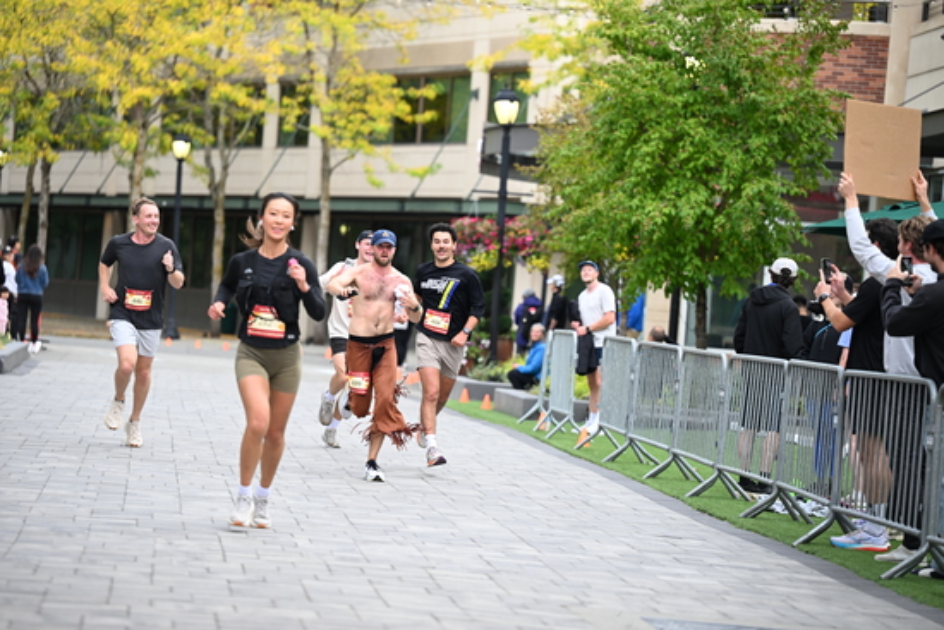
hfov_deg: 15.8
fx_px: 3410
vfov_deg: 10.6
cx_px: 472
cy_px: 315
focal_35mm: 130
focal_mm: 130
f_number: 2.8
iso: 640
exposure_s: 1/1600
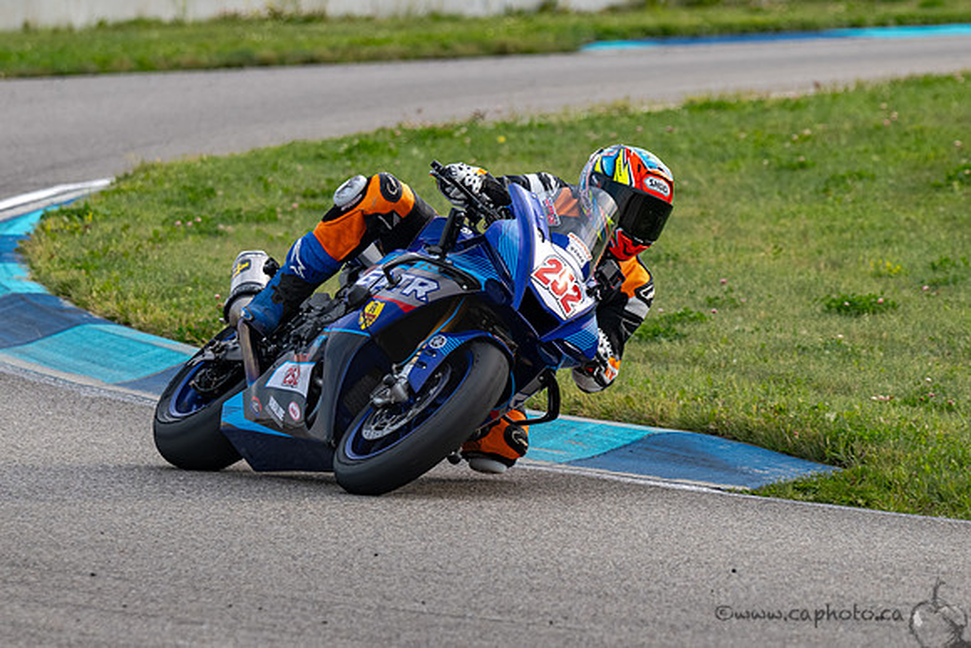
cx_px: 413
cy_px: 345
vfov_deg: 2.9
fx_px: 12627
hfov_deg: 4.4
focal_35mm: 468
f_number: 5.6
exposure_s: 1/1250
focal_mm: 280
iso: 400
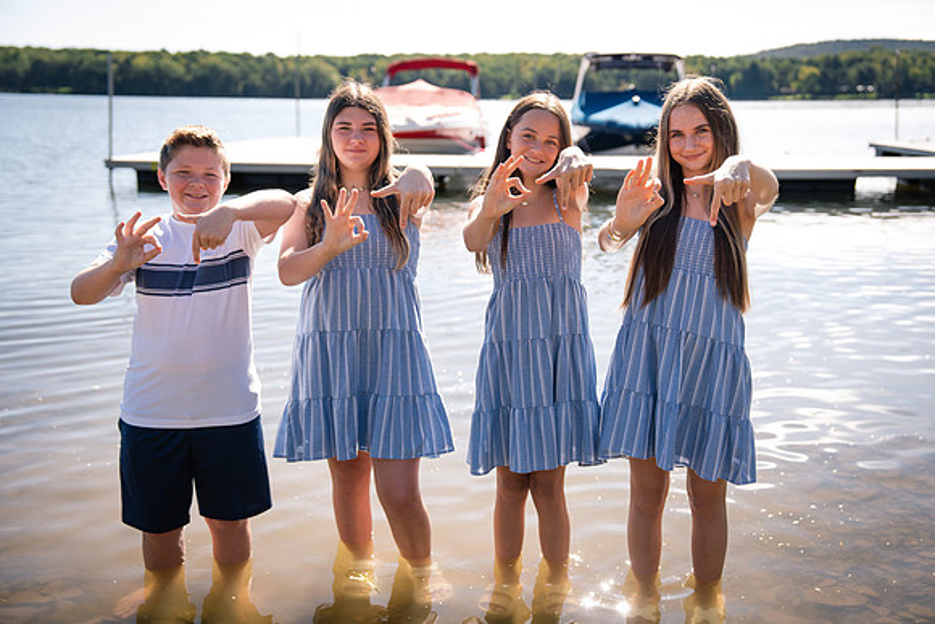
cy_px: 317
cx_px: 488
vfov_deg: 32.9
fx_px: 1057
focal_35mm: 41
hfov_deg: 47.7
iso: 160
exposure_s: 1/800
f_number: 2.8
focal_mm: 39
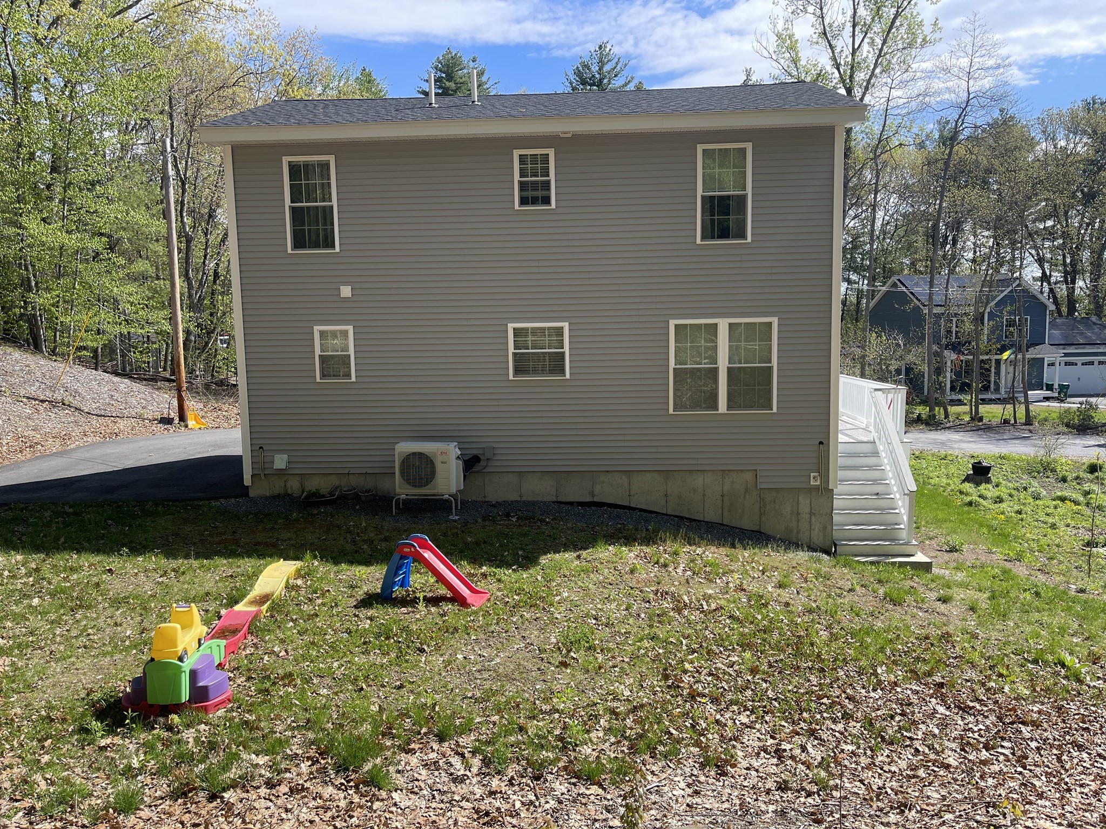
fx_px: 831
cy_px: 414
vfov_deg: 53.1
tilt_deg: -6.1
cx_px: 553
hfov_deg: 67.3
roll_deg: +1.1
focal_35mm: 26
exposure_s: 1/2247
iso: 50
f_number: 1.6
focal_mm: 5.1
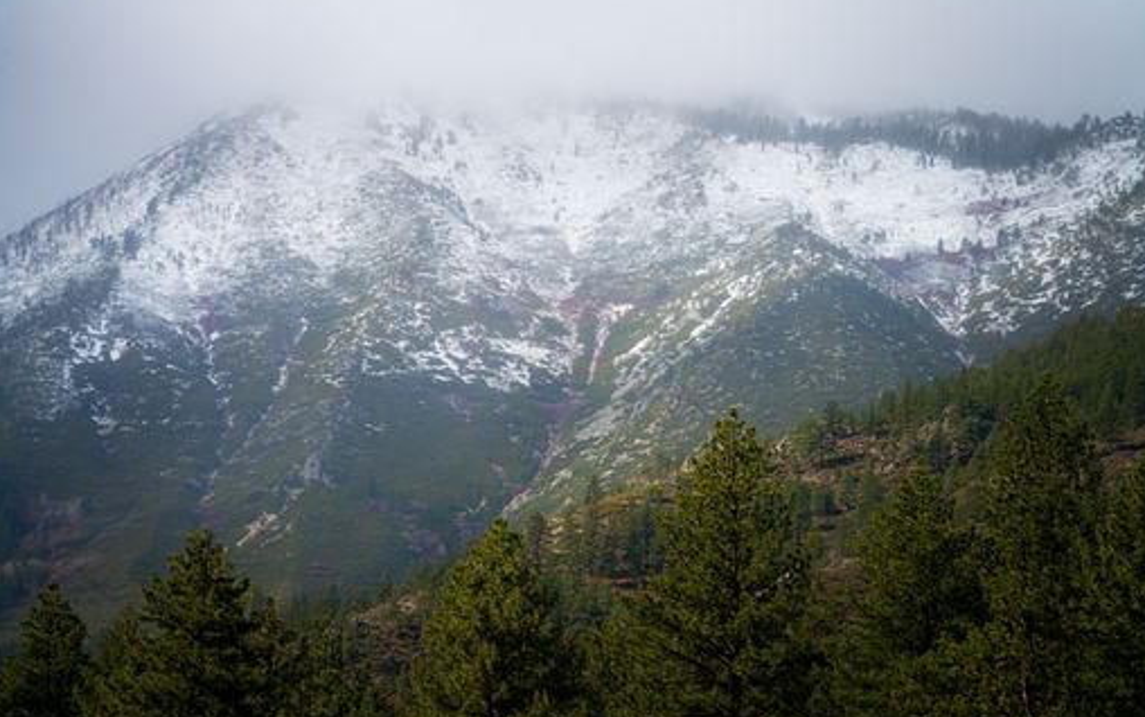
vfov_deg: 8.8
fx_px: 4683
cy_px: 356
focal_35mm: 150
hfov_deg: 13.9
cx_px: 575
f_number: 14
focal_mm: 146
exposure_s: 1/80
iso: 100
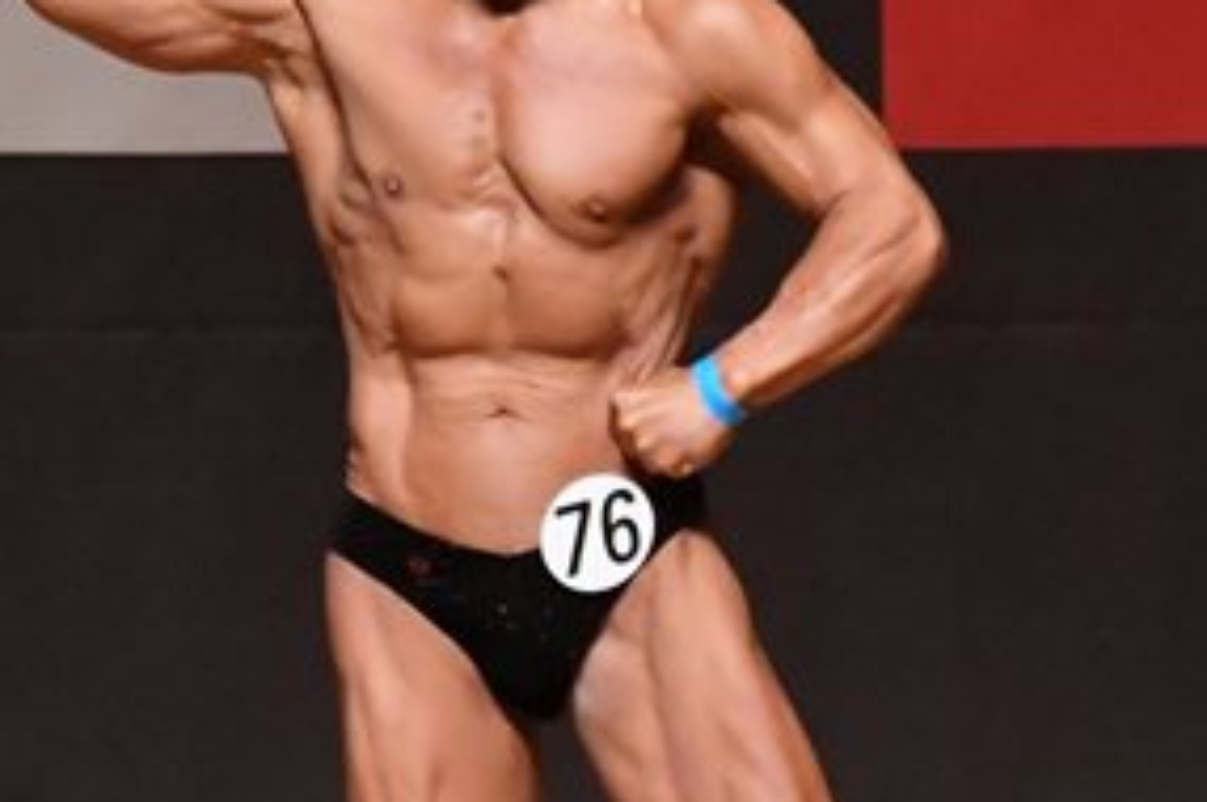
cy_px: 570
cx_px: 1028
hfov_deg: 2.5
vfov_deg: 1.7
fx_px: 27260
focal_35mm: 814
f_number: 5.6
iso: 10000
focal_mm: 200
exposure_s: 1/400
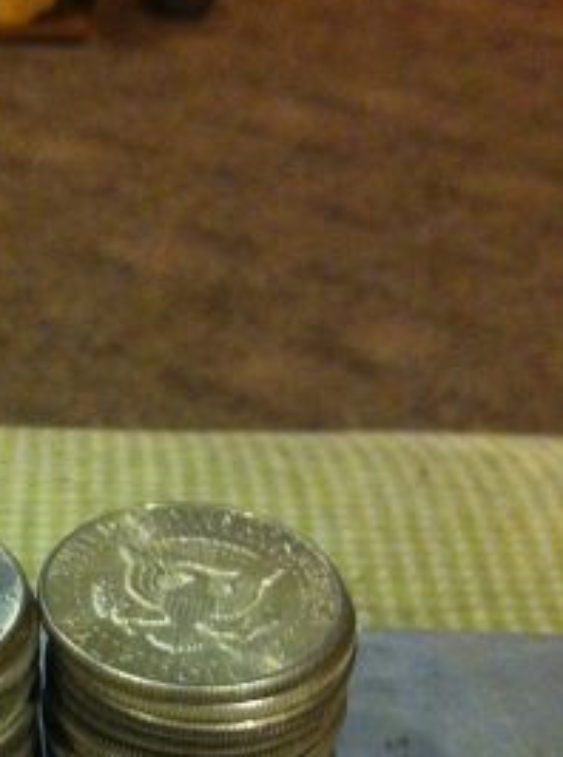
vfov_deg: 23.4
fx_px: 1721
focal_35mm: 79
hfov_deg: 18.3
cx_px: 51
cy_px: 814
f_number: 2.8
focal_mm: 3.85
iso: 500
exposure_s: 1/15
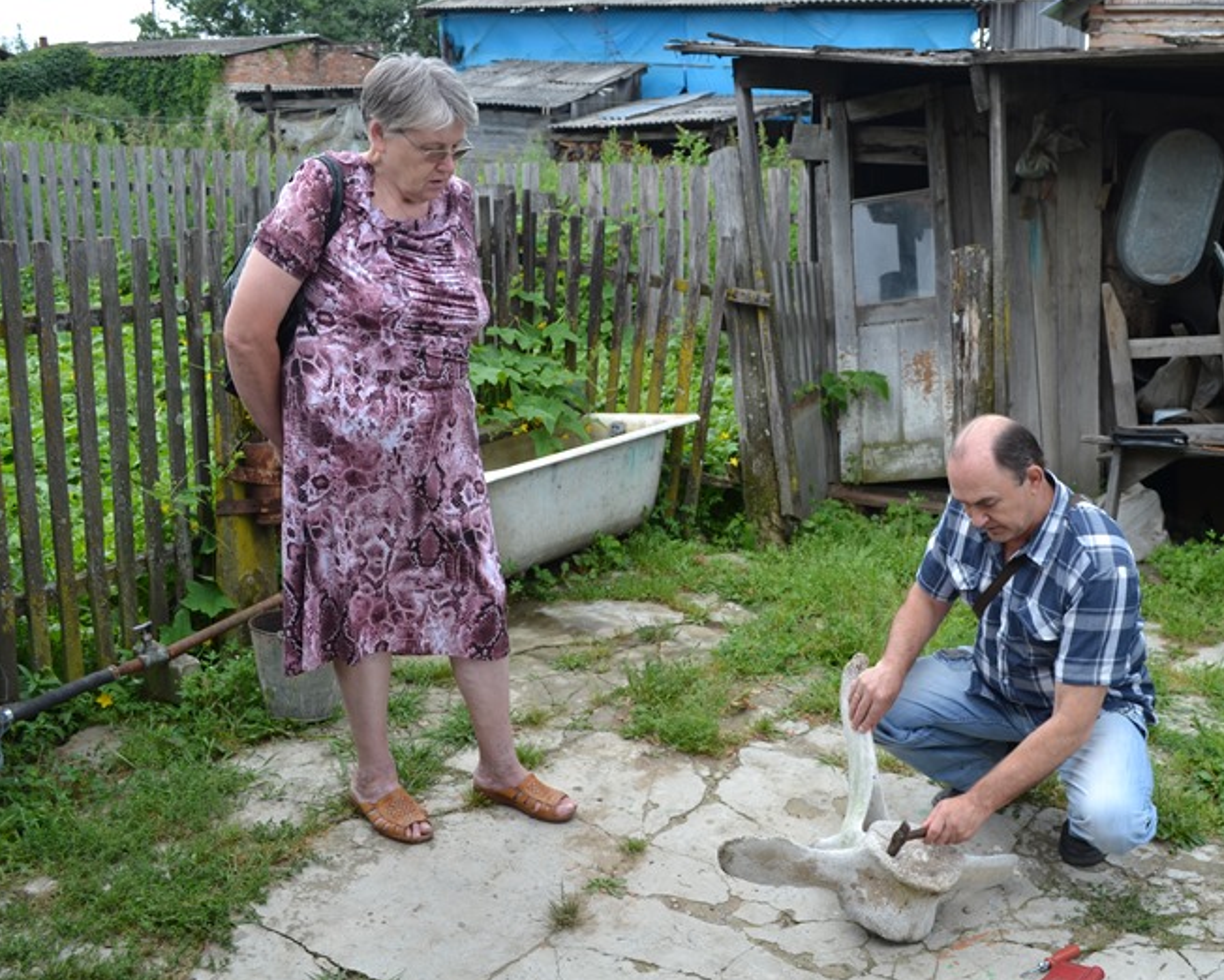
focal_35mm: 38
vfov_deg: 39.2
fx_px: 1377
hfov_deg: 47.6
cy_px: 489
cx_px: 749
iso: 110
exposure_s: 1/125
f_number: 5.6
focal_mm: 22
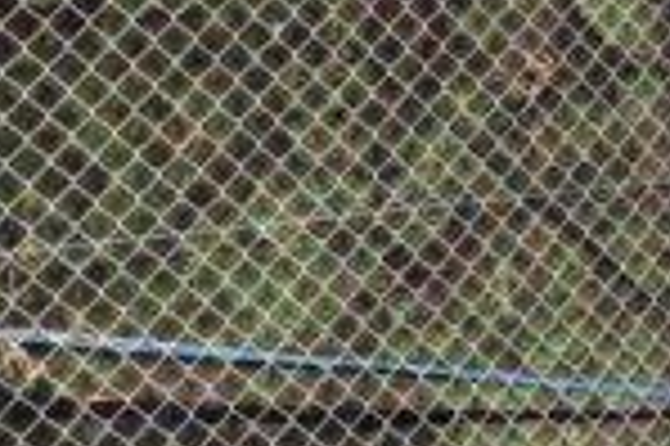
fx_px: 2398
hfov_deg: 15.6
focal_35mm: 129
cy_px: 56
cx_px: 683
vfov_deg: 10.6
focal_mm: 20
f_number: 3.5
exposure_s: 1/60
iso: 6400
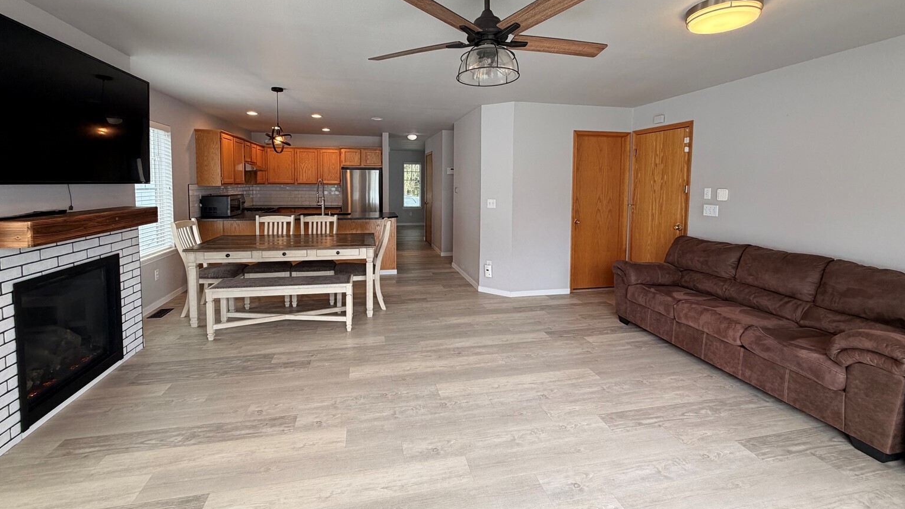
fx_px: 384
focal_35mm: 16
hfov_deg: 99.4
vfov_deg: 66.5
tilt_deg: -3.7
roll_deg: -0.8
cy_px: 207
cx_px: 444
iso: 125
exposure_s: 1/120
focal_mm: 2.22
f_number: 2.2
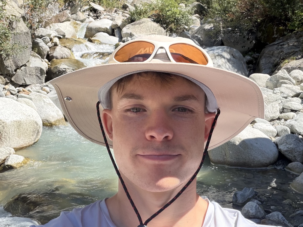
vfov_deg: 46.8
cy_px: 114
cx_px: 152
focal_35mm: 30
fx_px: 263
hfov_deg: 60.0
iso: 40
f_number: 1.9
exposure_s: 1/429
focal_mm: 2.71
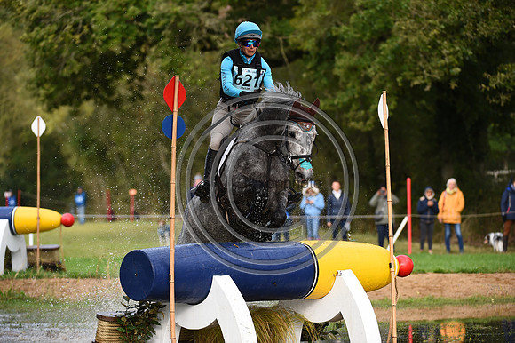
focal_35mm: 200
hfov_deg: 10.3
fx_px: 2859
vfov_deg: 6.9
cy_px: 172
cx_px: 258
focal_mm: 200
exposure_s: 1/1250
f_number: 5
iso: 800
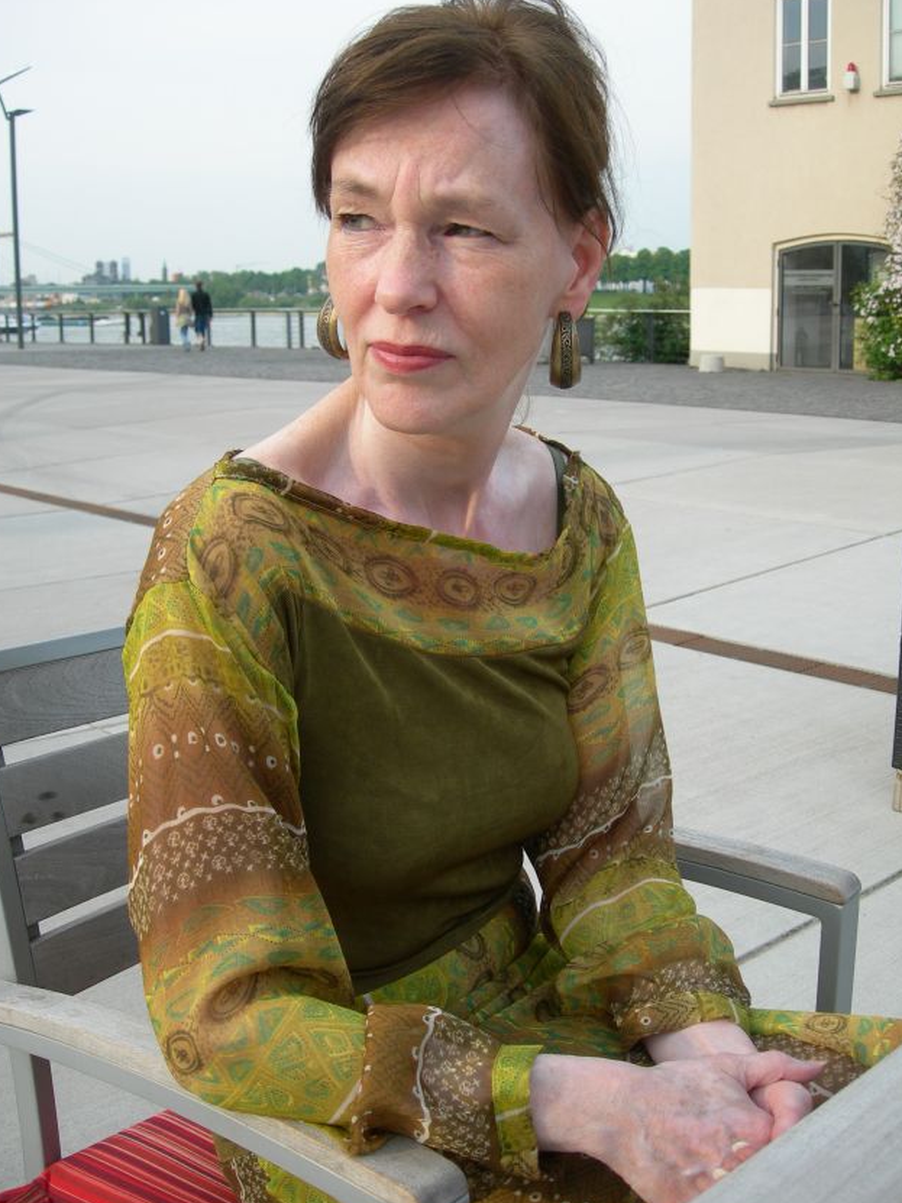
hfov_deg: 36.8
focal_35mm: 39
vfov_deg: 47.9
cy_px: 609
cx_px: 444
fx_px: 1355
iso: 50
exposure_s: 1/280
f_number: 2.8
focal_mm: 7.8
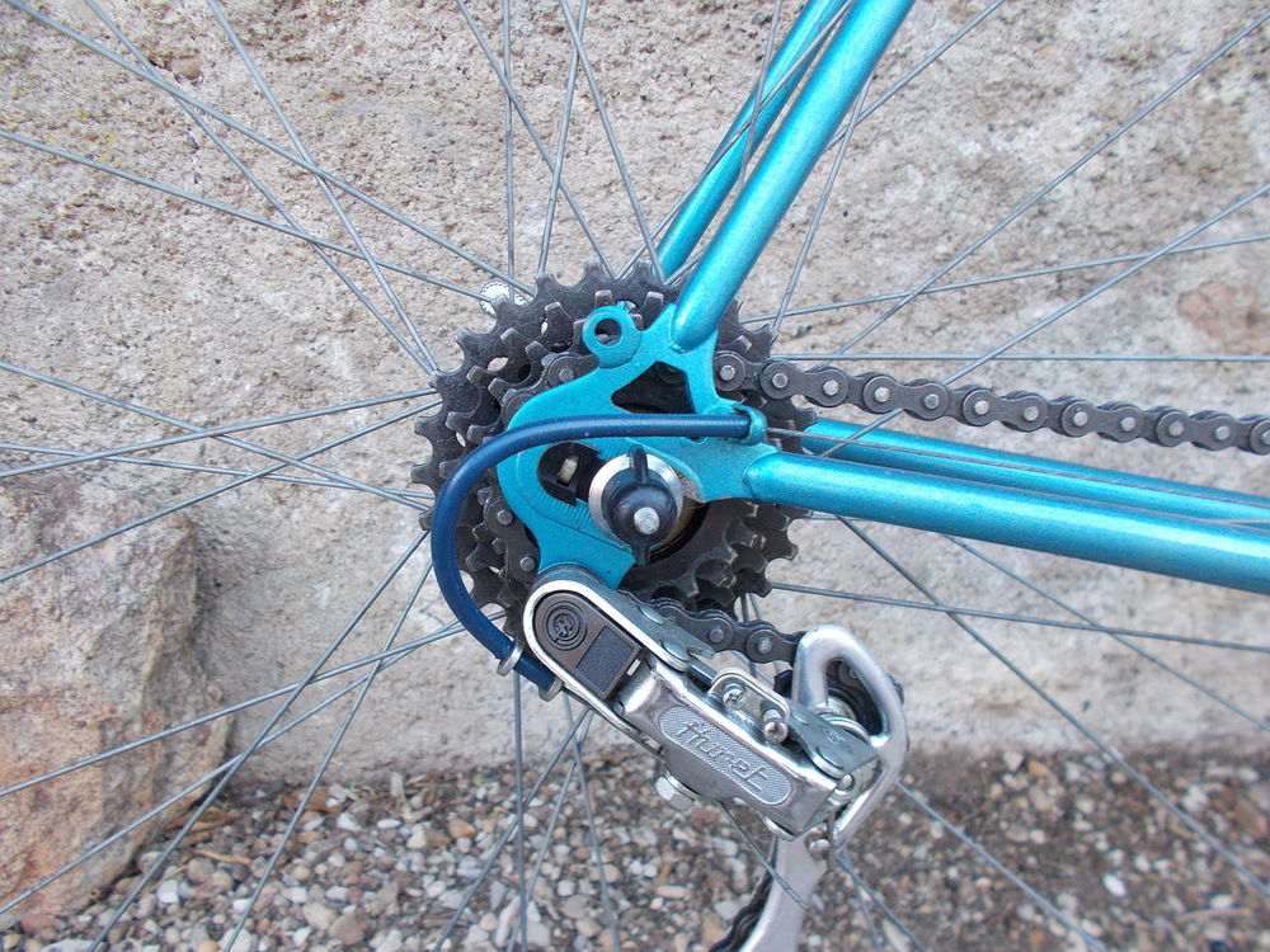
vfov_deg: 53.1
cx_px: 635
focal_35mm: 26
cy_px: 476
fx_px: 954
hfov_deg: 67.3
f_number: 3.2
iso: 160
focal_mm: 4.6
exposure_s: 1/25
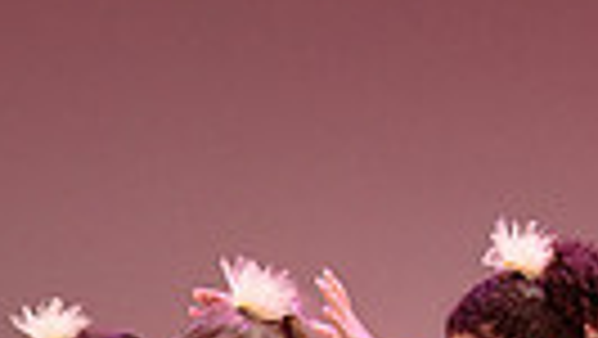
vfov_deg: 1.8
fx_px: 10789
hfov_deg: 3.2
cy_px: 477
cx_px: 673
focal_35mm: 680
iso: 1600
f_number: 2.8
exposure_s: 1/320
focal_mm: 135
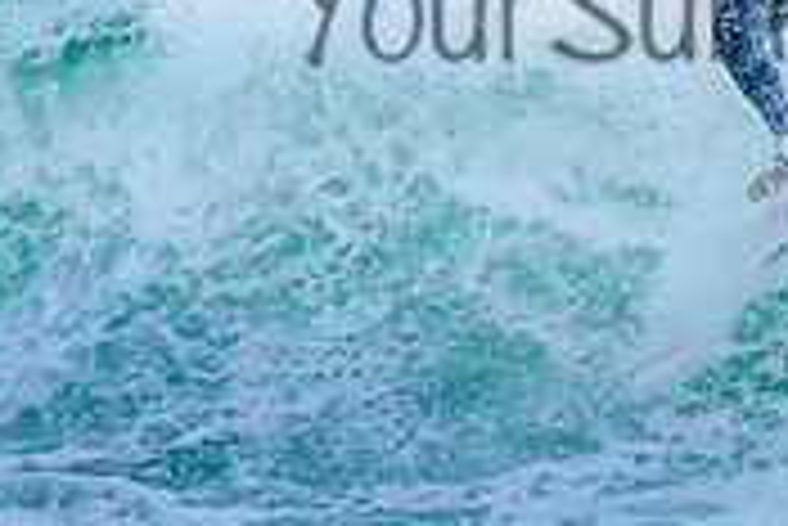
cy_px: -43
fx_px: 43550
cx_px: 752
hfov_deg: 1.0
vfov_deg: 0.7
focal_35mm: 1988
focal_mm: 400
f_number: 5.6
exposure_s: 1/2000
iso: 450
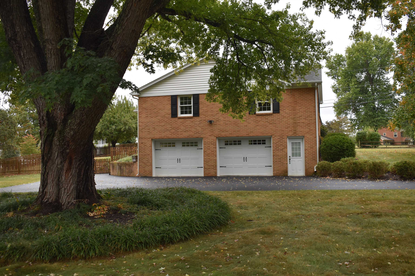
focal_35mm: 36
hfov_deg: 53.1
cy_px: 138
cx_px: 208
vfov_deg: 36.9
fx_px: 415
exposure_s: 1/250
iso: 200
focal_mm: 24
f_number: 6.3
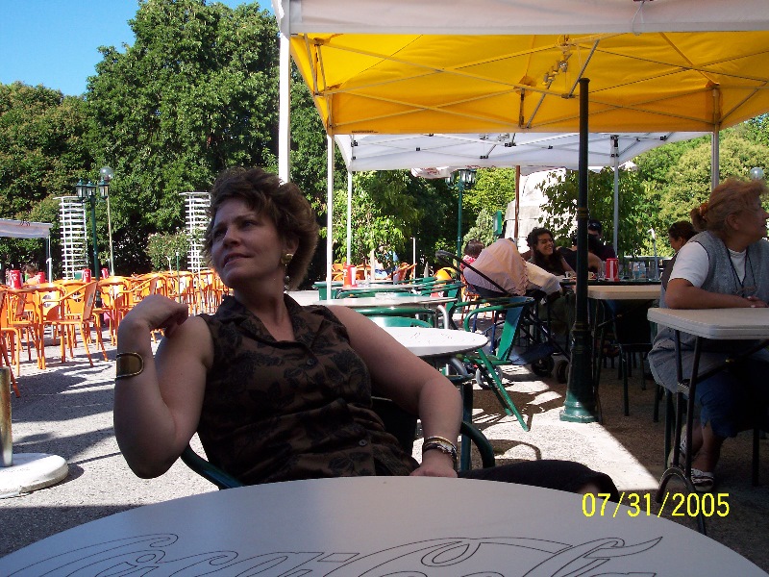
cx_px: 384
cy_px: 288
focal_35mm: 38
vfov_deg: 37.7
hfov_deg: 49.0
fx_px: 844
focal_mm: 8
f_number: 4.8
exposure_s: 1/350
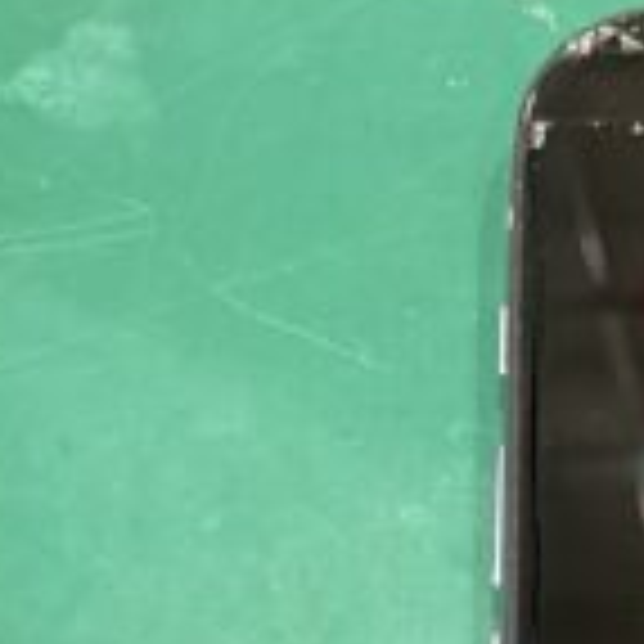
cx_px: 986
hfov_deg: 11.5
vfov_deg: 11.2
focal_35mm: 145
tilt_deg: -74.2
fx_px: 3052
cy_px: 1173
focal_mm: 4.25
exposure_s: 1/50
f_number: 1.8
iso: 125
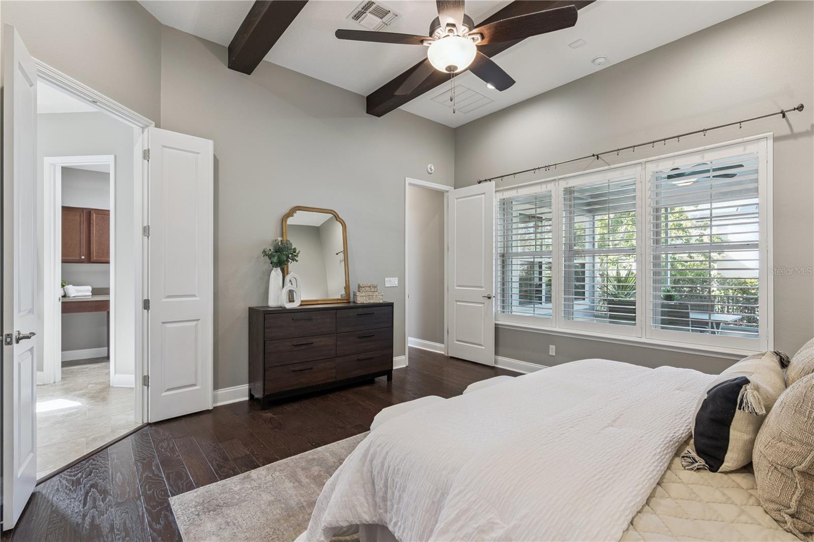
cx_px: 407
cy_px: 271
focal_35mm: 16
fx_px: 362
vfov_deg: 73.7
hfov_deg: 96.7
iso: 800
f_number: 10
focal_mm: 16
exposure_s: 1/13
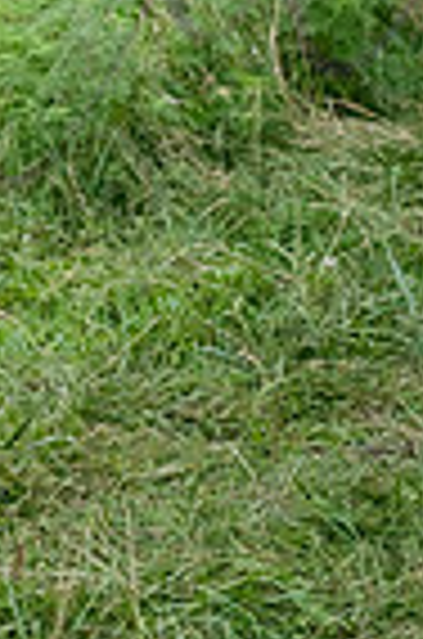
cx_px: -176
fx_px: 2816
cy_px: -324
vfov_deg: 12.3
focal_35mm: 159
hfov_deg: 8.4
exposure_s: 1/320
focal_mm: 50
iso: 640
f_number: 5
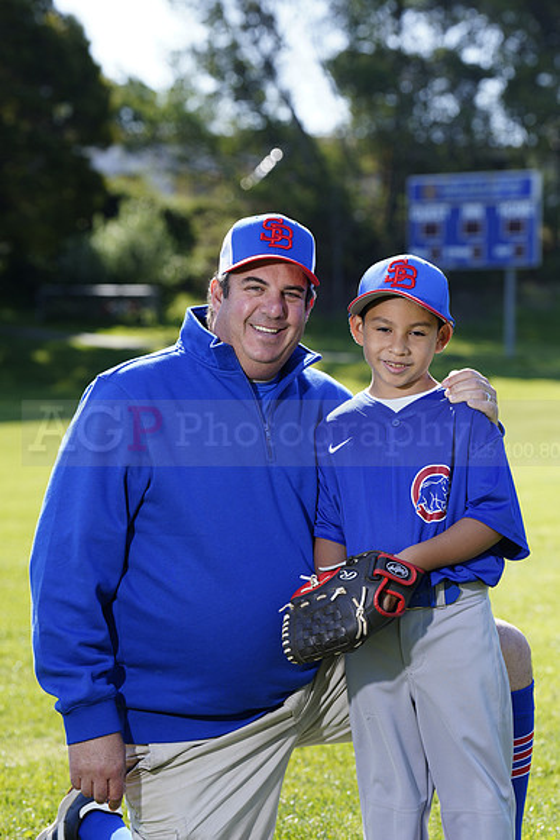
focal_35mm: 118
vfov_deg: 17.3
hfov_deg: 11.6
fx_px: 2751
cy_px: 420
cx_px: 280
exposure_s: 1/250
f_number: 5
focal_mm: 118
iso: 100
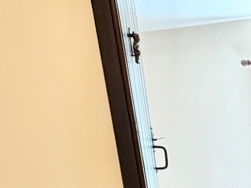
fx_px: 479
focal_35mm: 66
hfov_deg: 22.0
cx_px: 416
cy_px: 269
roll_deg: +1.6
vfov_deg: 19.8
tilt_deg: -15.0
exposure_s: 1/100
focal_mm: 2.22
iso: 320
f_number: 2.2
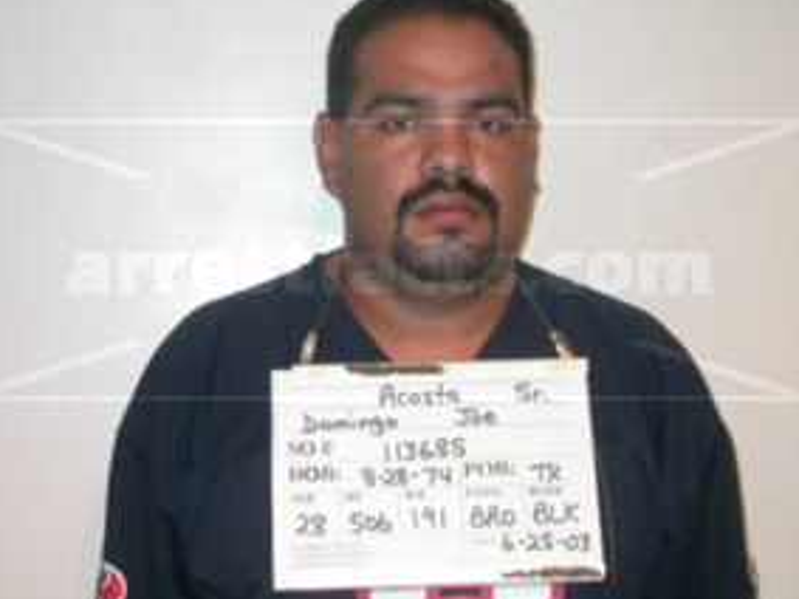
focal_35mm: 72
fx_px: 1661
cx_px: 388
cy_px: 261
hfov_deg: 27.0
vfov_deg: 20.4
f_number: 3
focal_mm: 12.2
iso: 100
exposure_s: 1/60.3
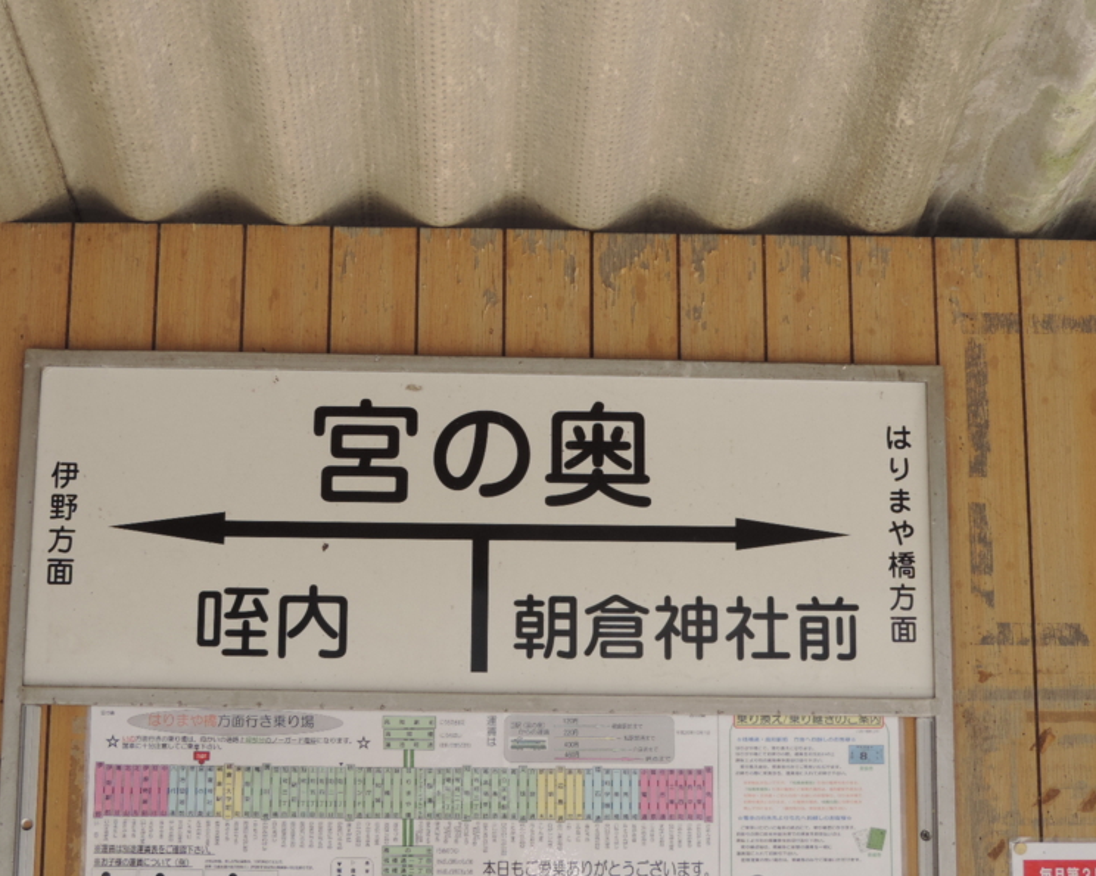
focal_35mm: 63
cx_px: 523
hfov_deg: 30.0
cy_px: 439
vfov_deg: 24.2
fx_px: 2043
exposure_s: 1/100
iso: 80
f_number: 3.7
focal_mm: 10.7
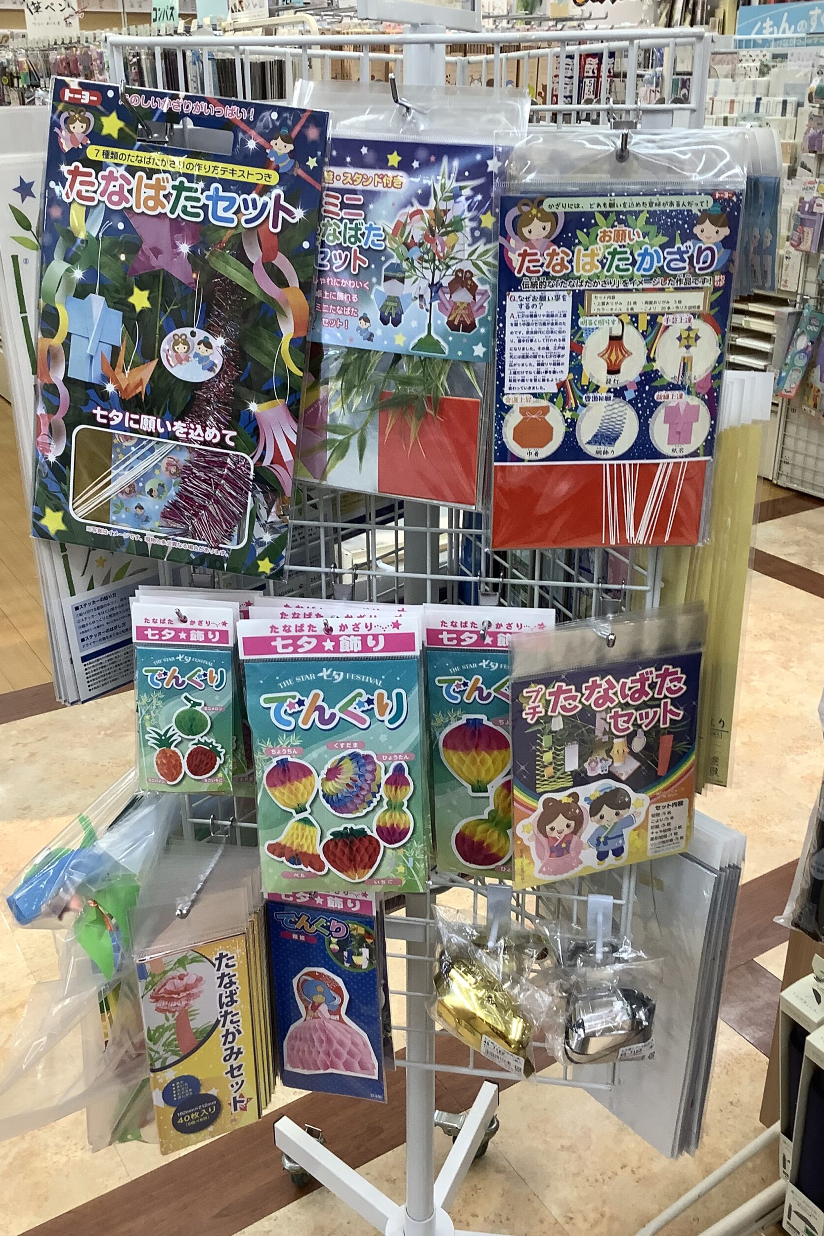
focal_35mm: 33
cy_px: 606
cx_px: 414
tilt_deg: -25.0
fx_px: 1133
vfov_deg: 57.2
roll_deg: +0.1
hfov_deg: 40.0
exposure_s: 1/60
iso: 64
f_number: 2.4
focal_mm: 3.3
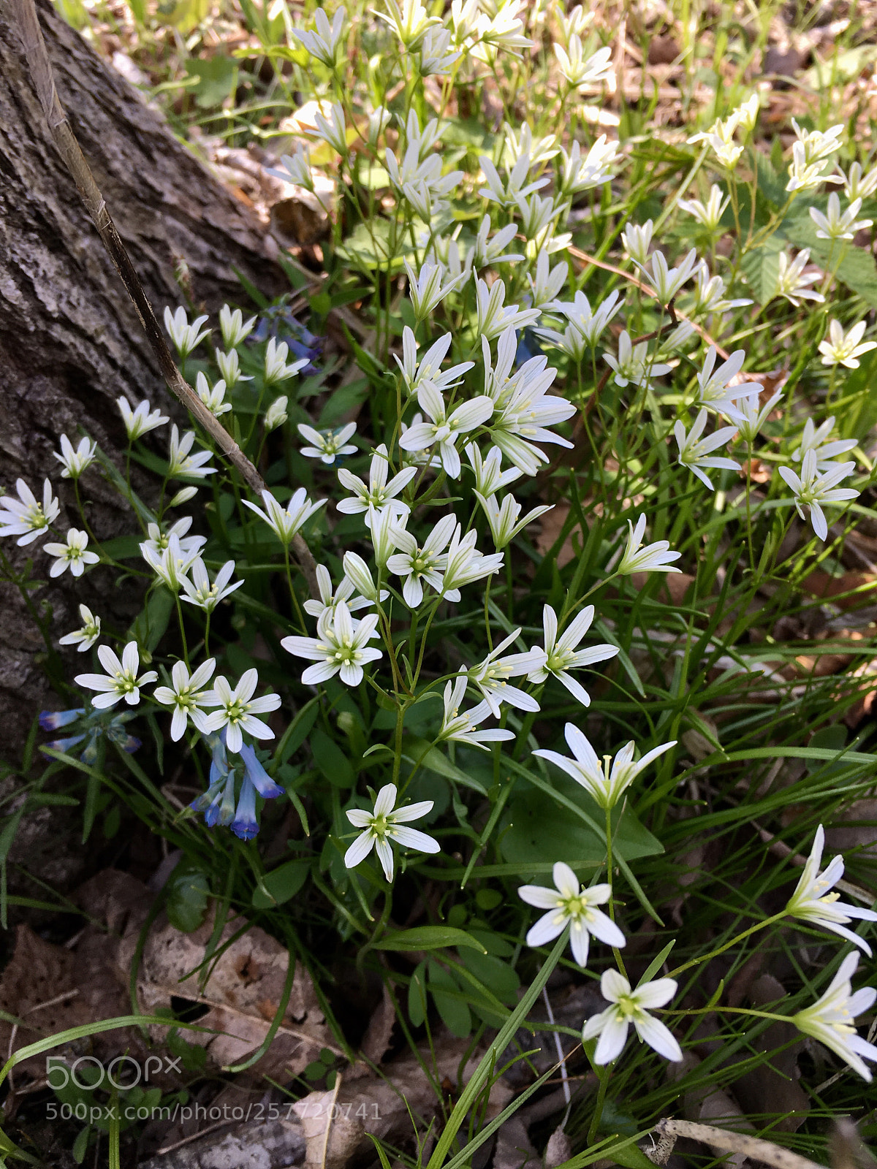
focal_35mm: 29
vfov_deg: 61.7
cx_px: 438
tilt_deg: -49.4
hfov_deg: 48.2
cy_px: 584
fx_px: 980
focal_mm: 4.15
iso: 25
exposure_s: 1/252
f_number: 2.2
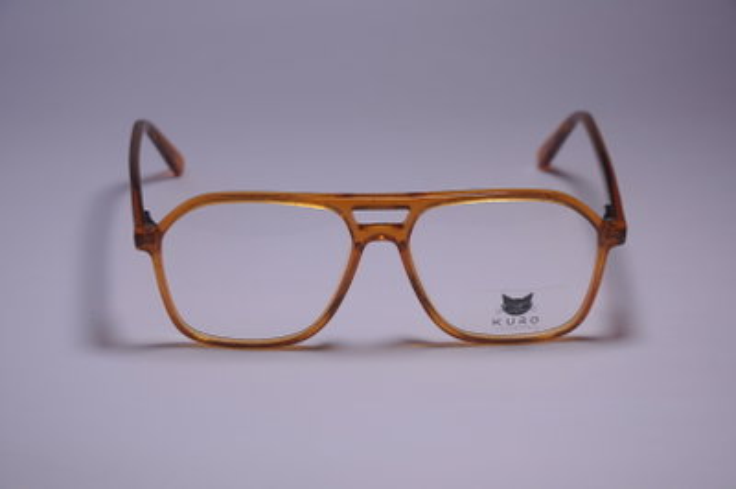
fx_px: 2145
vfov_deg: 13.0
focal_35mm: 105
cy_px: 244
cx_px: 368
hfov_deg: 19.5
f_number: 5.3
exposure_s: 1/400
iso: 200
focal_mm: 70
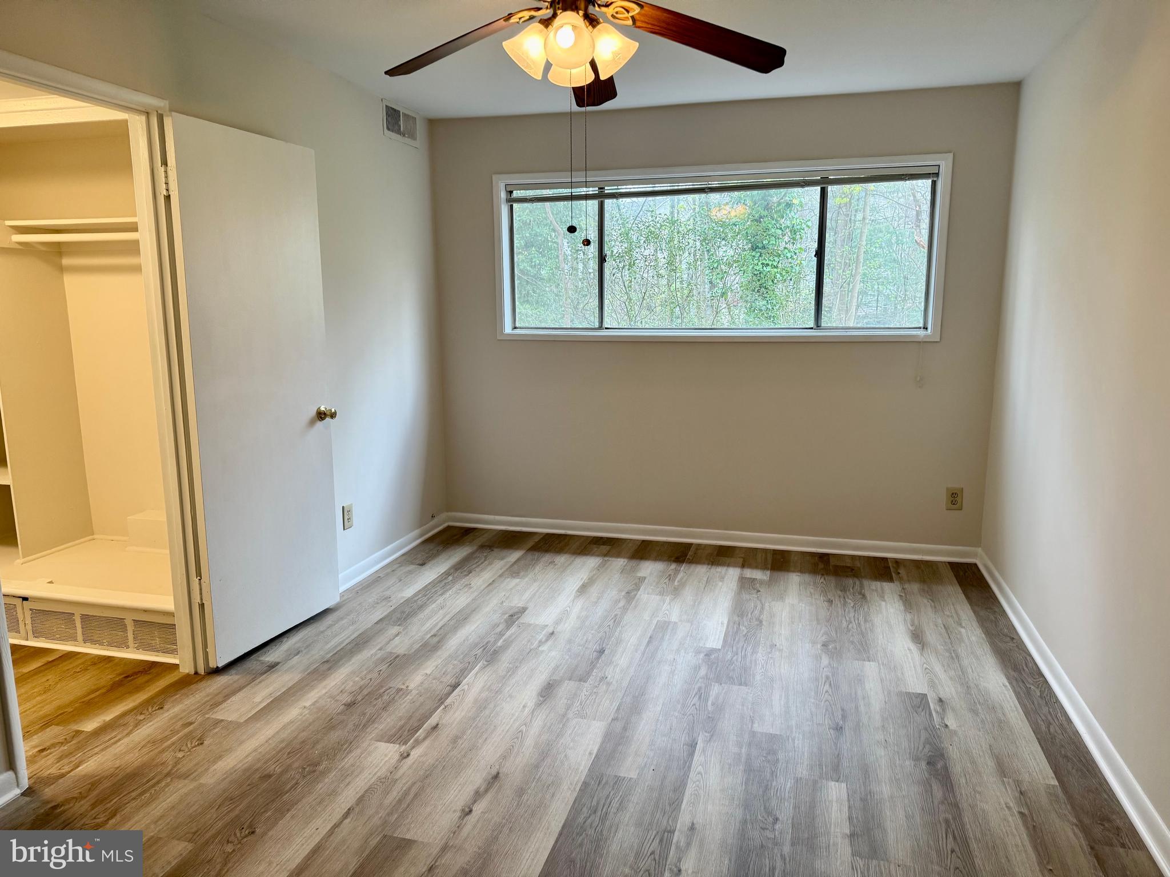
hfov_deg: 71.6
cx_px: 585
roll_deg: +0.6
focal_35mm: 24
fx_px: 811
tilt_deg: -9.6
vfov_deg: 56.8
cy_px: 438
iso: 160
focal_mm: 6.76
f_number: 1.78
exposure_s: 1/120
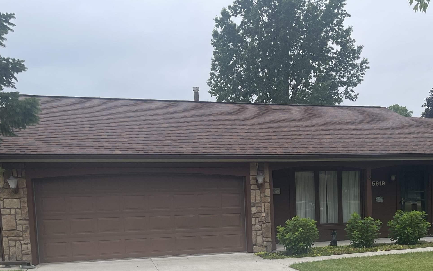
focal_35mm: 42
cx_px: 287
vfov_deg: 29.3
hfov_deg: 46.5
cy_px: 243
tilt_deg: -6.0
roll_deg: +2.4
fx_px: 496
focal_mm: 5.1
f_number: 1.6
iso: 32
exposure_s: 1/1420
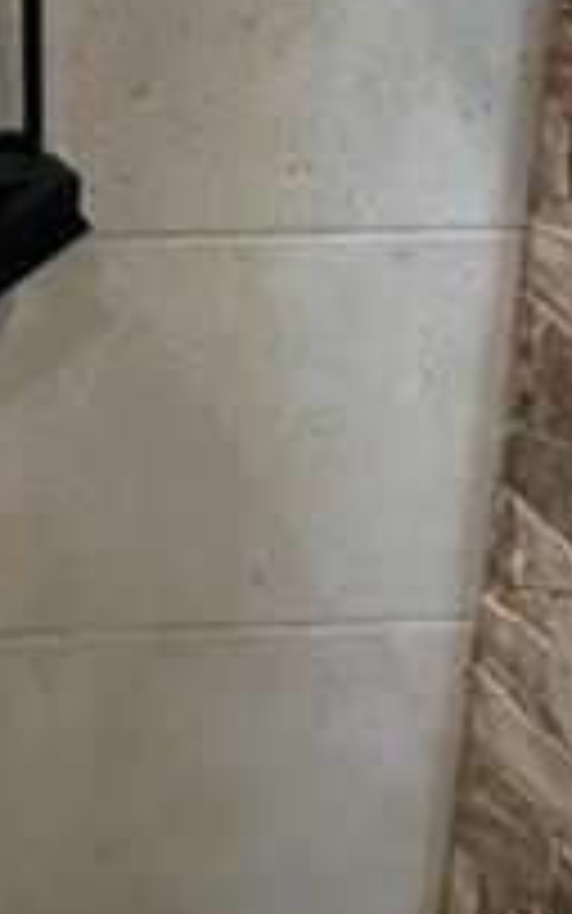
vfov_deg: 25.2
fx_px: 1869
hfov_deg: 13.7
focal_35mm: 75
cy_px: -135
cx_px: -698
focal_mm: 2.22
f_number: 2.2
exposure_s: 1/99
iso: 250
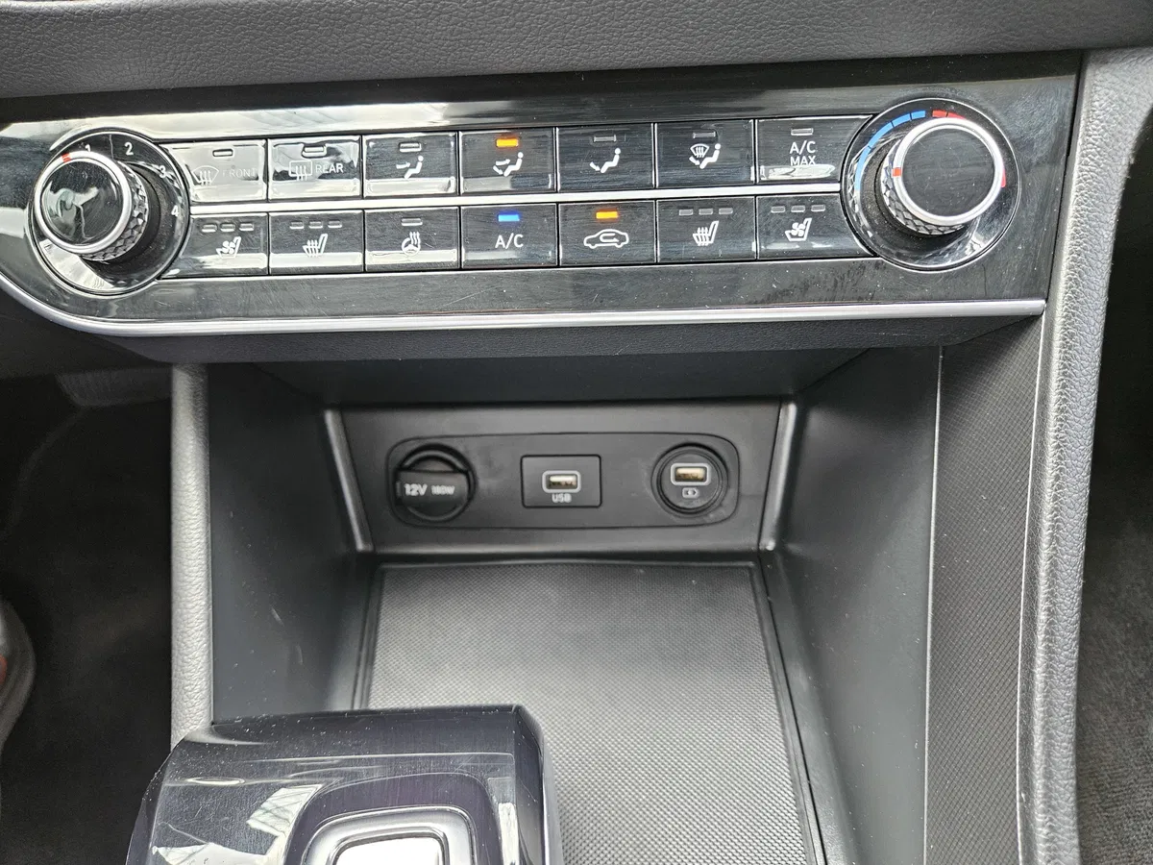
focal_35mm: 23
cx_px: 576
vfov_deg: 58.9
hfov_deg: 73.9
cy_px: 432
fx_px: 766
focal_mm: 5.4
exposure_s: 1/40
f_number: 1.8
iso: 500
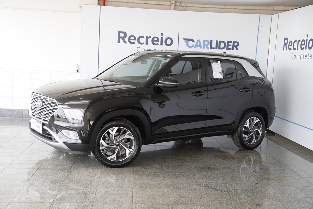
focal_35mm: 45
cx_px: 156
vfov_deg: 29.9
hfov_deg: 43.6
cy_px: 104
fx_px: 391
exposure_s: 1/60
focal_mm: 30
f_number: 4
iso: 125
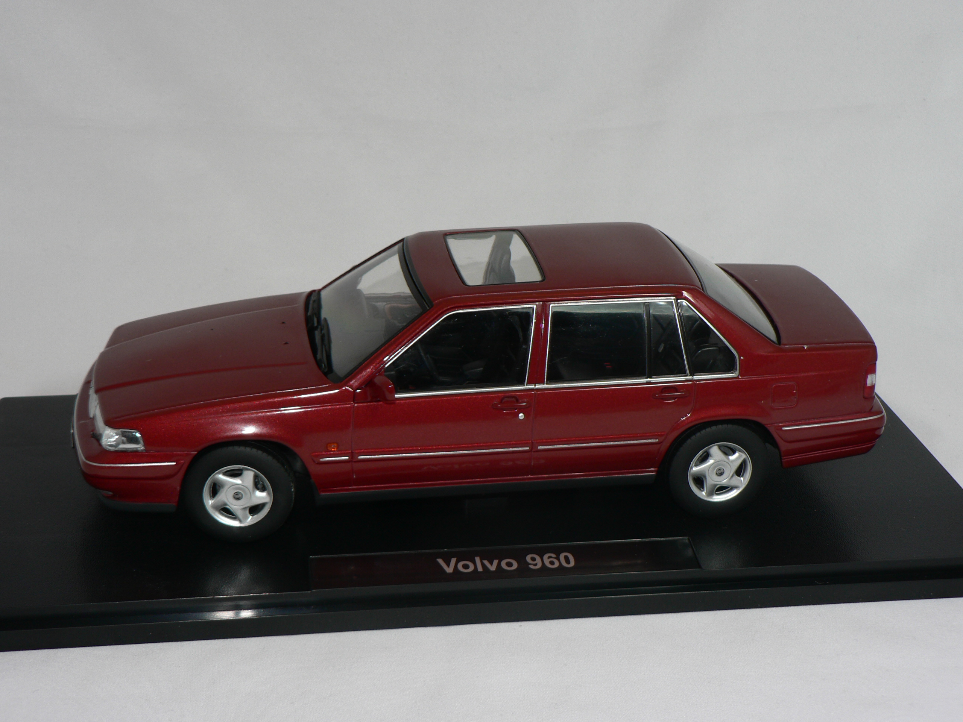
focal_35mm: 59
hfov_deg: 32.7
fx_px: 1641
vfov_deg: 24.8
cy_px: 361
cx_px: 482
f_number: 3.2
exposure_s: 1/60
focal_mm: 9.8
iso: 80
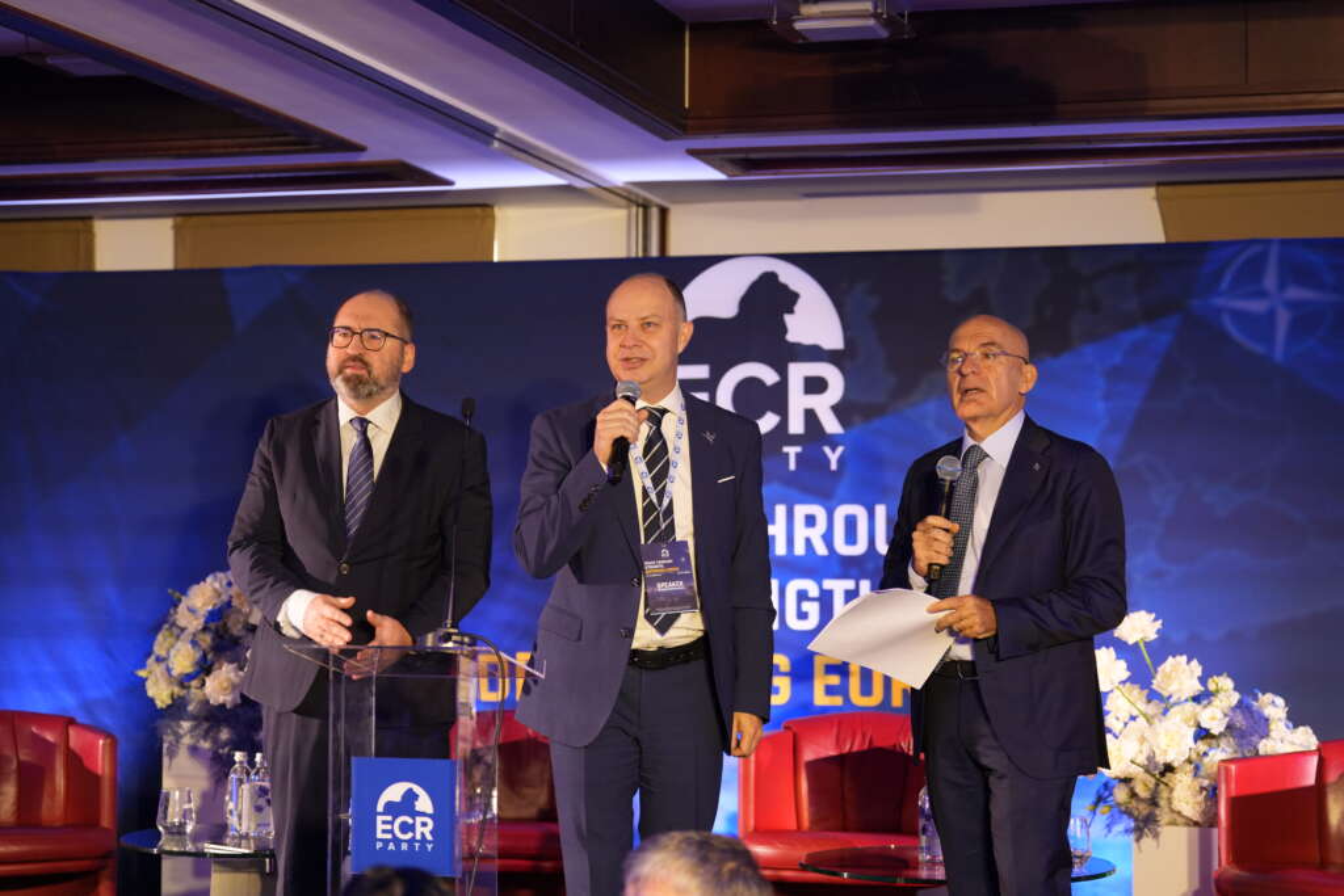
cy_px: 448
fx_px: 2614
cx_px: 672
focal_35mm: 70
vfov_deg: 19.5
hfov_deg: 28.8
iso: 1250
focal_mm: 70
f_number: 2.8
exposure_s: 1/200
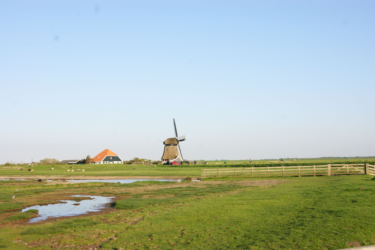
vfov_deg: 29.8
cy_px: 125
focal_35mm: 45
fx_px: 468
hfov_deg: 43.6
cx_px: 188
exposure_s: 1/160
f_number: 11
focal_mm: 30
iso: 100
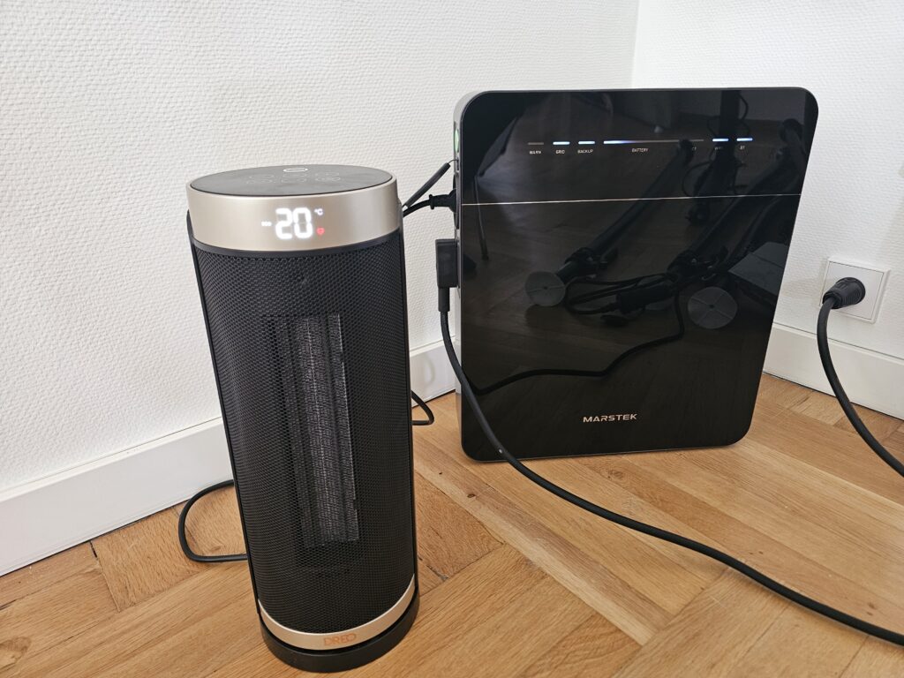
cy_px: 339
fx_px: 601
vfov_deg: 58.9
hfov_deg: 73.9
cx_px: 452
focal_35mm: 23
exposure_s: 1/30
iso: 500
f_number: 1.7
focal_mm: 6.3
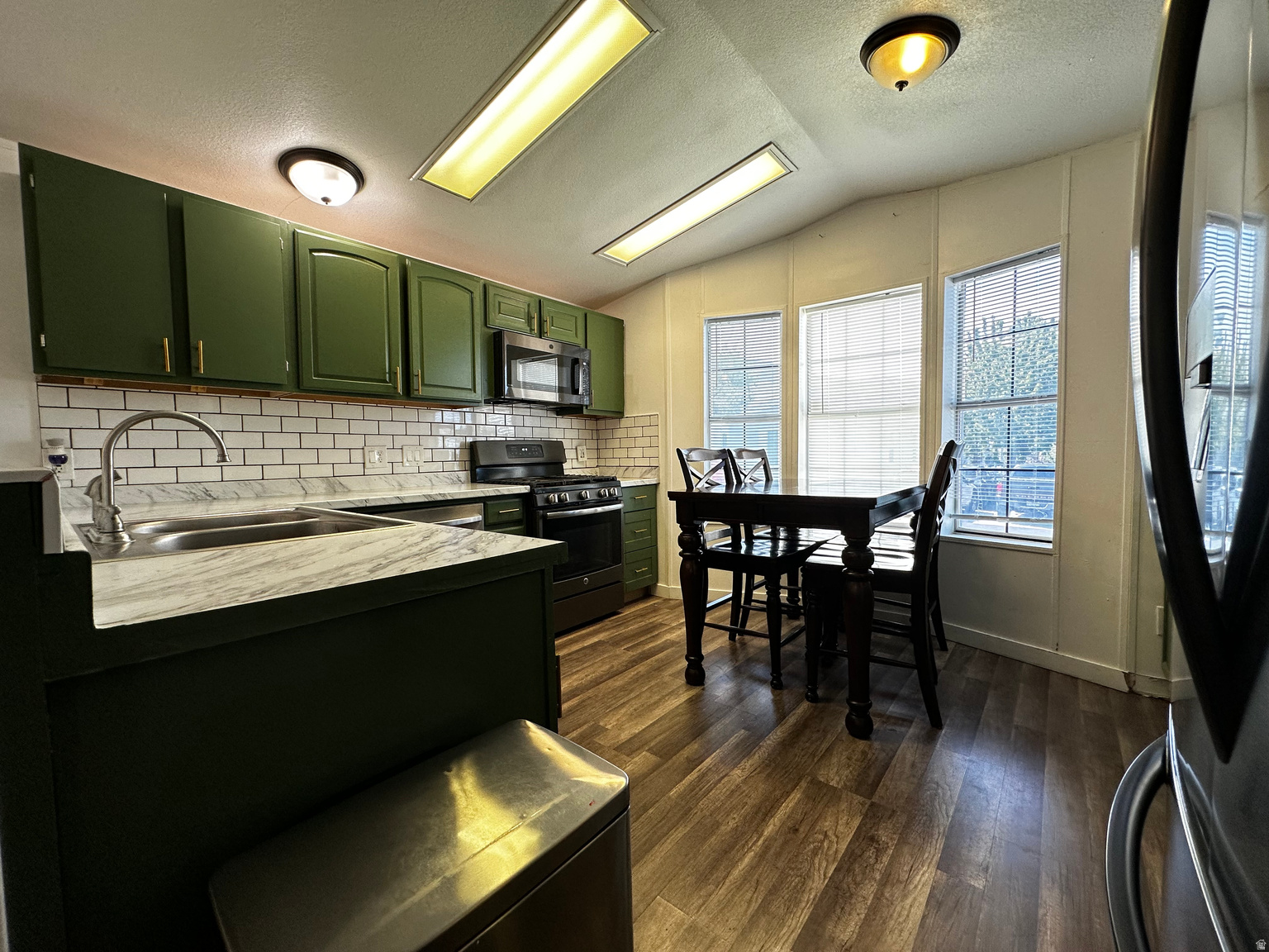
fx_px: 513
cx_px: 634
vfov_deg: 85.7
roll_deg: +1.3
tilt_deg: -1.7
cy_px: 476
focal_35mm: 14
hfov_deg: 102.1
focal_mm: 2.22
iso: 160
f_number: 2.2
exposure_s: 1/120
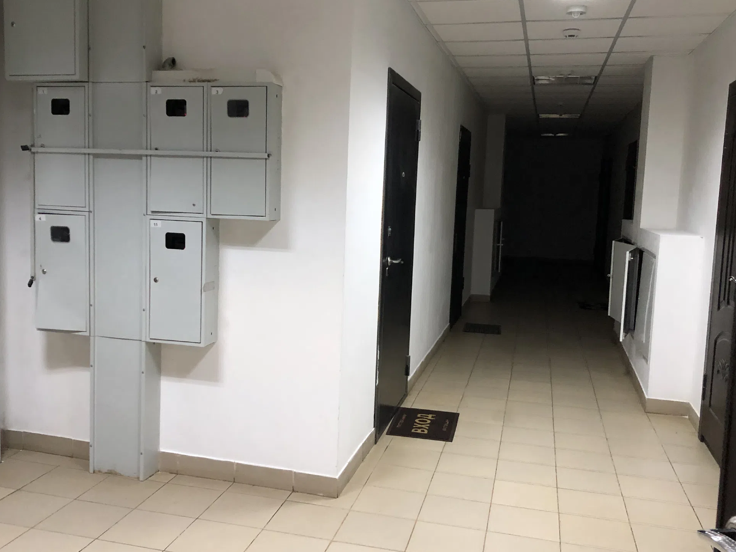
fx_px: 744
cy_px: 268
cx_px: 324
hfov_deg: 52.5
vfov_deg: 40.7
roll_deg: -2.1
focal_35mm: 35
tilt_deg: -6.8
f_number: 1.8
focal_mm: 4
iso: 80
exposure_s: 1/15
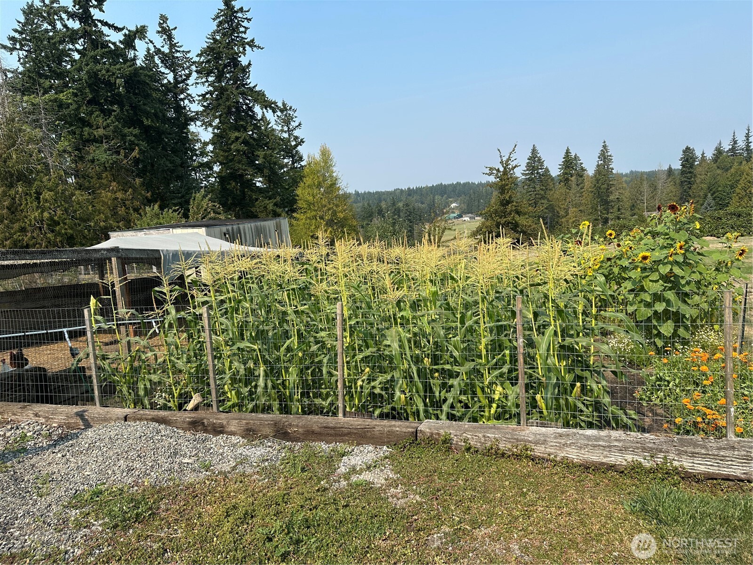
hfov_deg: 71.6
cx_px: 376
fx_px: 522
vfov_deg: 56.8
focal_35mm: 24
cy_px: 282
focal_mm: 6.86
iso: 80
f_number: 1.78
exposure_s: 1/3597
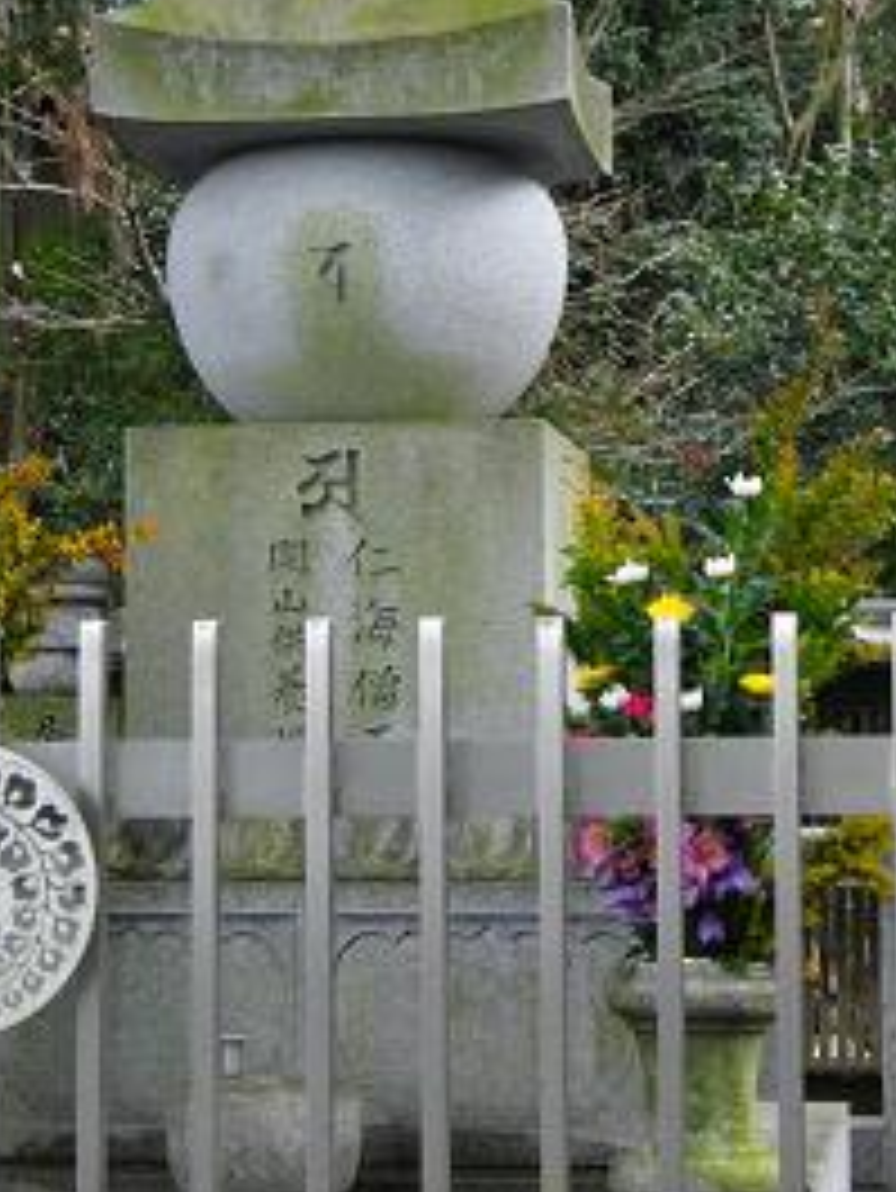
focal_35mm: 113
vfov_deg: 17.4
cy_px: 439
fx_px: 3897
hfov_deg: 13.1
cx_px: 383
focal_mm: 13.7
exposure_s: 1/80
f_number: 4.6
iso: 307
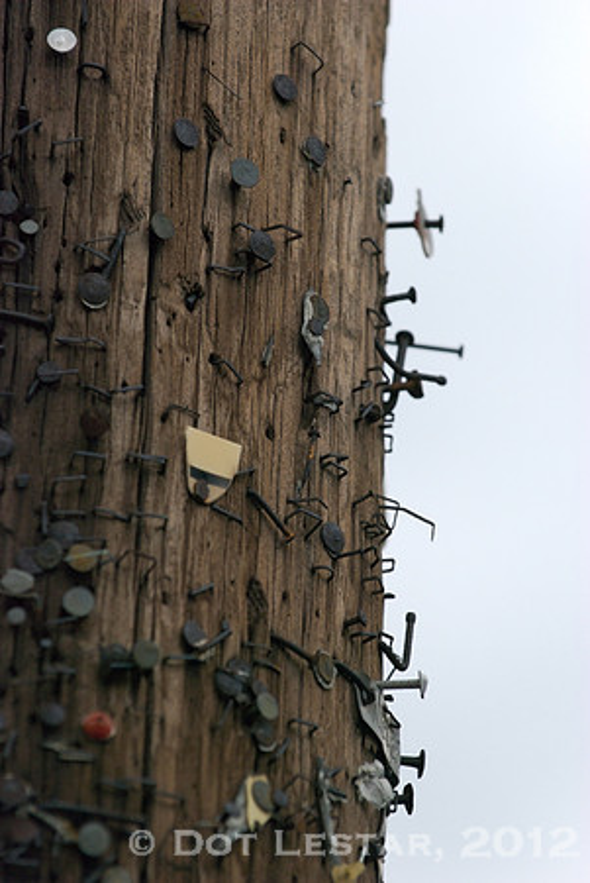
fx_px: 7357
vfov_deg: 6.9
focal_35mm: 300
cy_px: 442
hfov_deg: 4.6
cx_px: 295
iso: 400
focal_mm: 200
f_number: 5.6
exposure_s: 1/1600
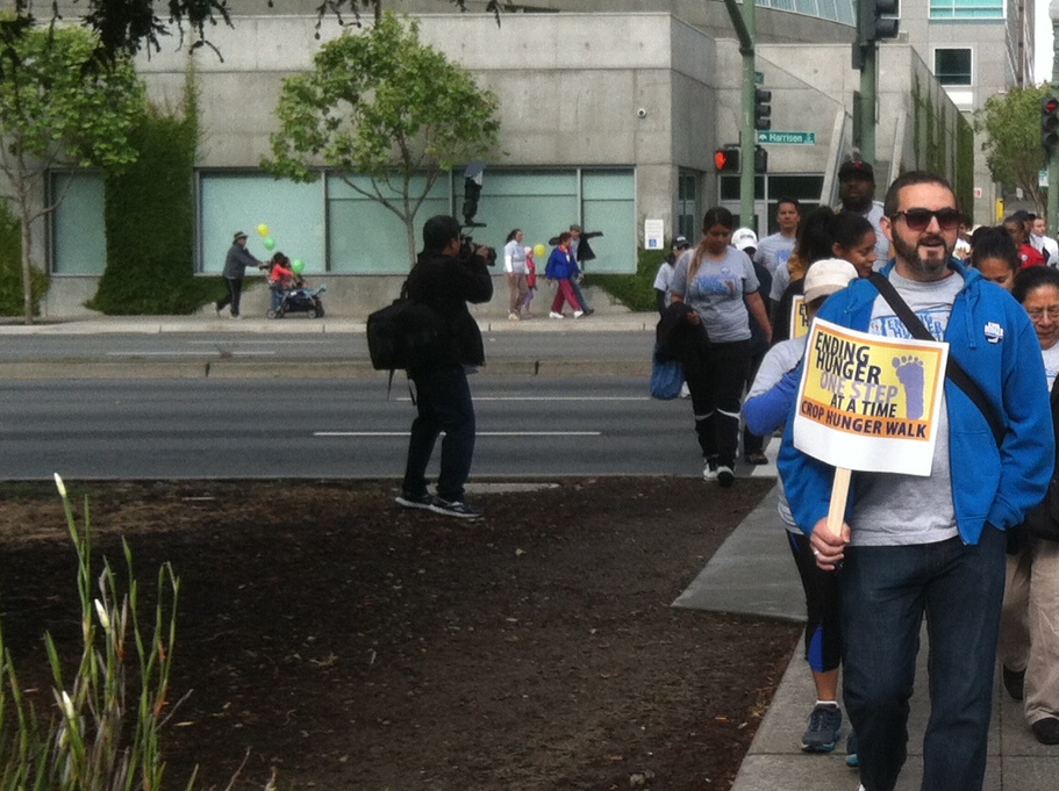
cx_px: 1067
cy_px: 374
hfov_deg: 23.7
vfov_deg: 18.6
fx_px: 2414
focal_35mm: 79
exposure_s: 1/476
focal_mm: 3.85
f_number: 2.8
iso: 80
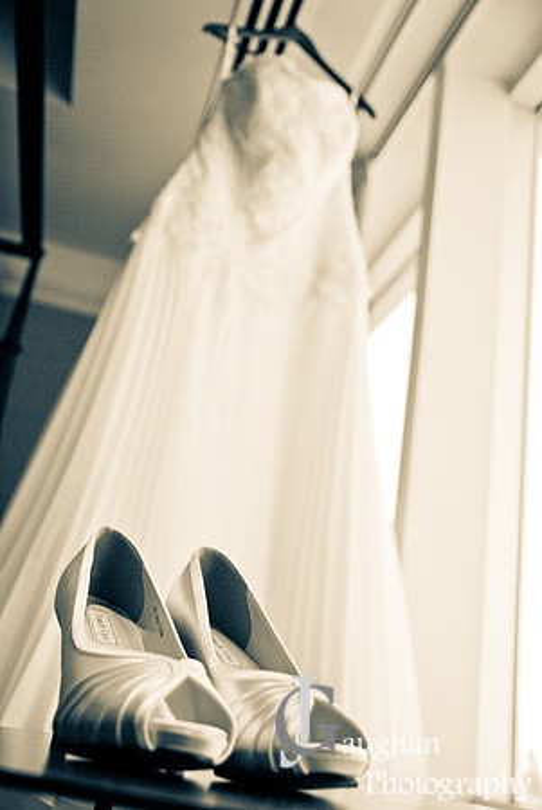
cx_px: 271
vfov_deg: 49.5
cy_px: 405
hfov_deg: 34.3
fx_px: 879
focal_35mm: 39
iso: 800
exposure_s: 1/500
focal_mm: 26
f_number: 2.8
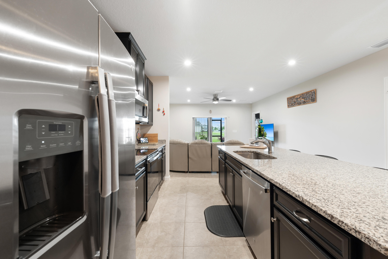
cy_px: 130
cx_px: 194
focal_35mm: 14
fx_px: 151
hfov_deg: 104.3
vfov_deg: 81.2
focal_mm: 14
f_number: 9
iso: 250
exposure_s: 1/1.25
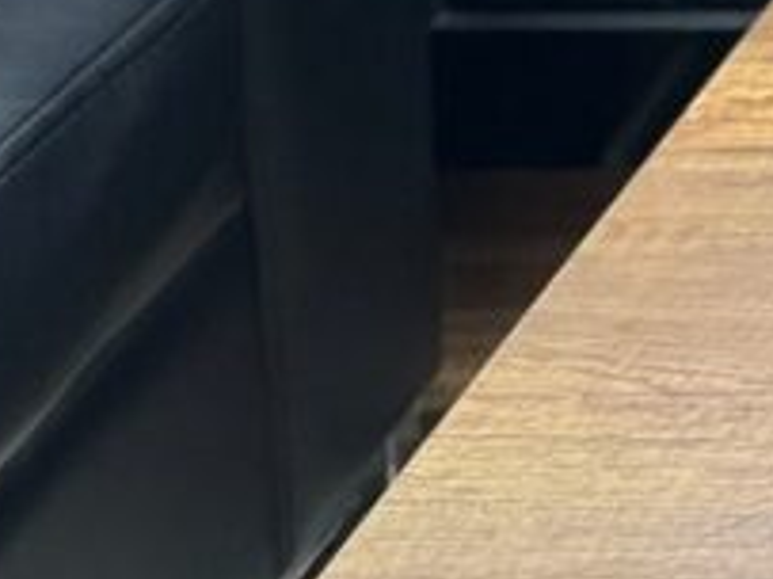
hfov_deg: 11.0
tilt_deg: -8.3
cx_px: 2045
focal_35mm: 142
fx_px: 3169
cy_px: -964
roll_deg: -1.1
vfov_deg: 9.0
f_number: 1.78
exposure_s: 1/50
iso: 400
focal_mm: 6.76
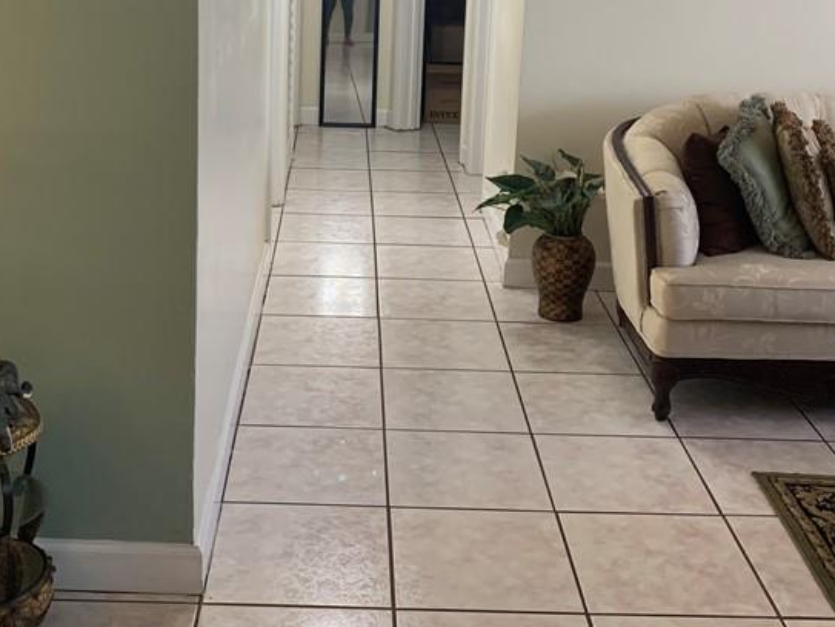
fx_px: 1183
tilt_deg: -8.7
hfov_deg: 38.8
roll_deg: -1.7
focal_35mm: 49
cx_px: 360
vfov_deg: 28.9
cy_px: 98
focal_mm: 4.25
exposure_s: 1/60
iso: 125
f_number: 1.8
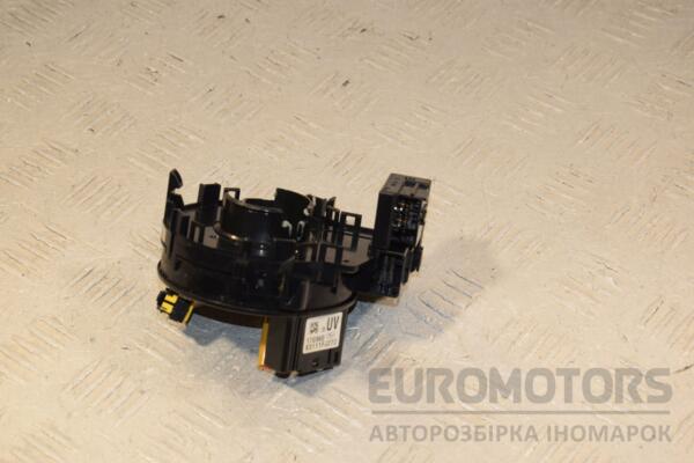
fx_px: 1793
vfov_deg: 14.7
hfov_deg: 21.9
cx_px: 347
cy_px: 232
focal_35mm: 93
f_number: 9
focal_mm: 62
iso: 800
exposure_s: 1/200
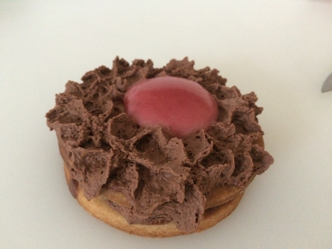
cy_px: 124
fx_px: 278
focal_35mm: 29
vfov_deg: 48.2
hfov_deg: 61.7
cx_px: 166
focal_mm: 4.15
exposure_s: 1/17
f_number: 2.2
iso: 640
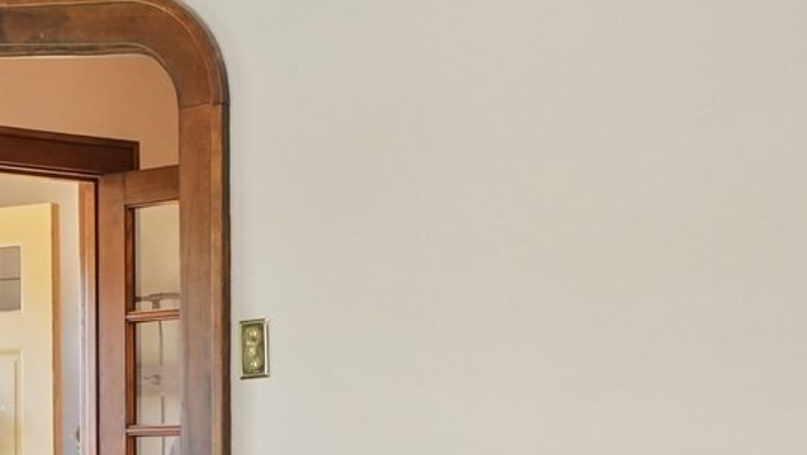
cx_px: -504
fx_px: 2055
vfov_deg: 12.4
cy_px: 485
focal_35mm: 96
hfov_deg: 18.8
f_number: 10
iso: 800
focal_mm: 16
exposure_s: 1/15
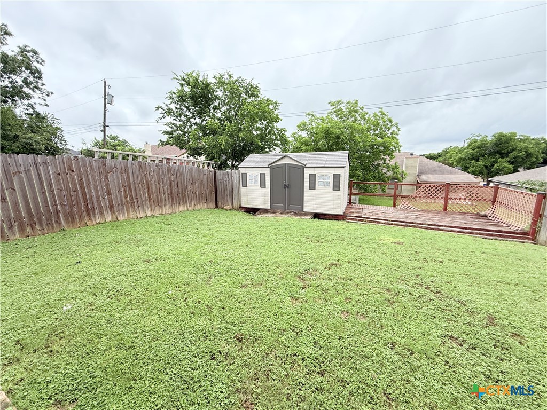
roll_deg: -1.5
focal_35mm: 14
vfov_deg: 85.7
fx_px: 221
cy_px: 205
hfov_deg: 102.1
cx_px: 274
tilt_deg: -10.5
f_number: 2.2
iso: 50
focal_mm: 2.22
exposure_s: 1/590
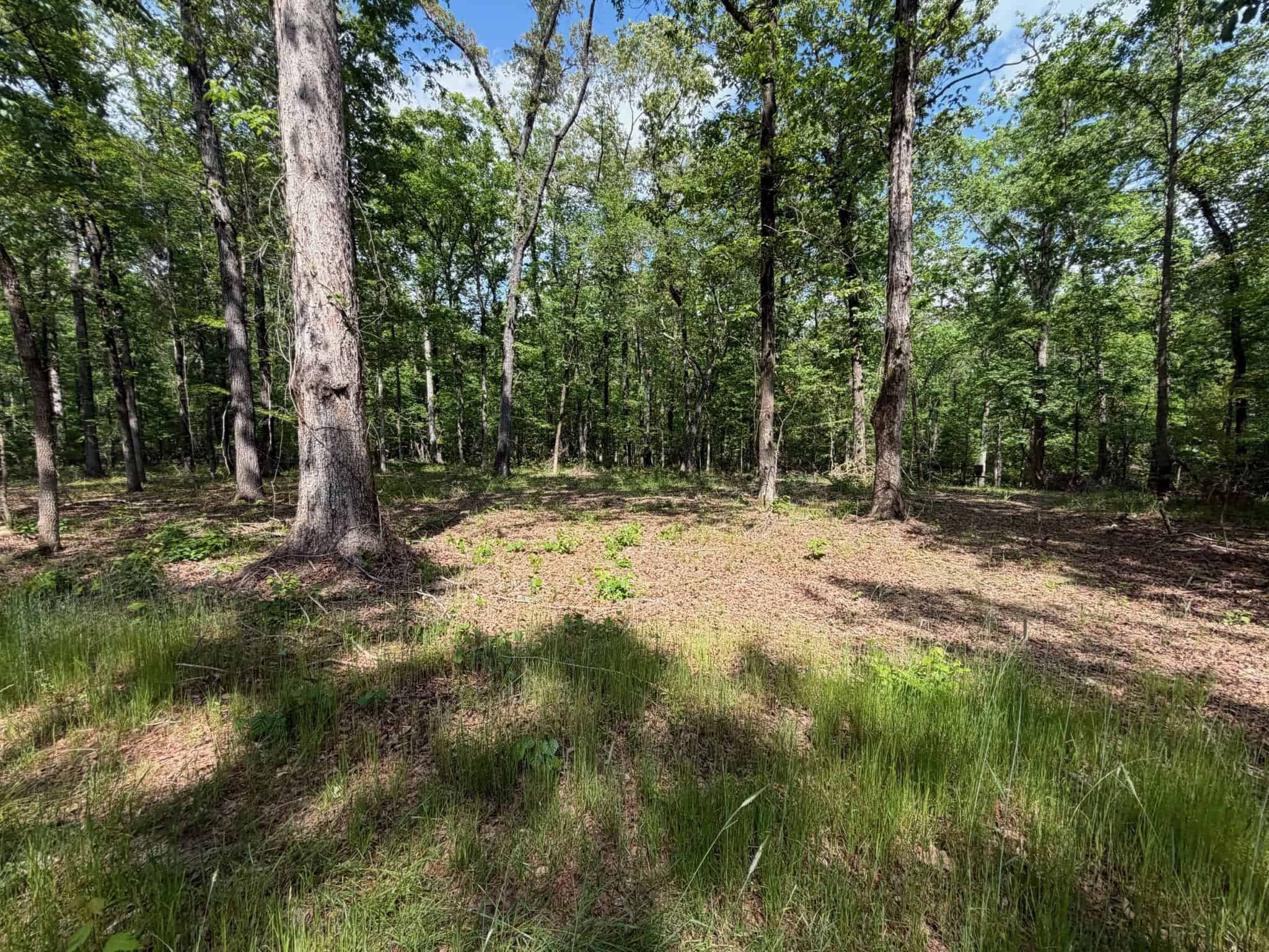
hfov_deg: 102.1
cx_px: 634
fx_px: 513
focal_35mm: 14
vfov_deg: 85.7
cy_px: 476
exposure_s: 1/502
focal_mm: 2.2
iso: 50
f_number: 2.2
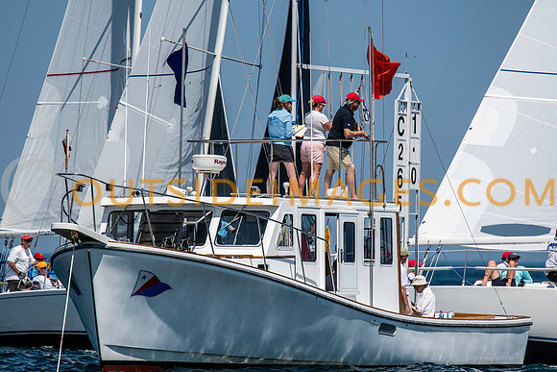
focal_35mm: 450
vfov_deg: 3.1
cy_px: 186
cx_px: 278
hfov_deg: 4.6
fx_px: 6964
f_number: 5.6
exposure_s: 1/4000
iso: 320
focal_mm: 300
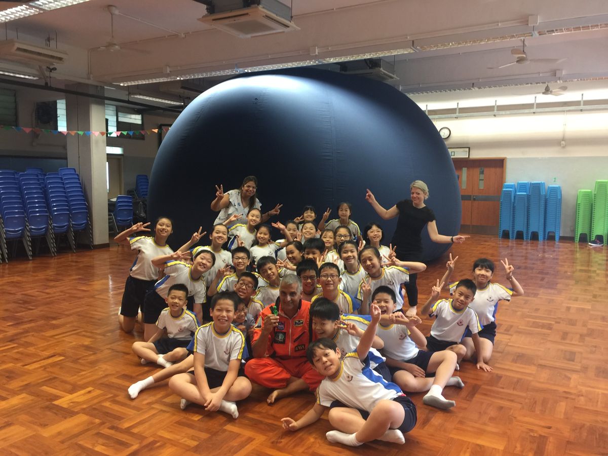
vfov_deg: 48.2
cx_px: 304
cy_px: 228
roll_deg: -1.4
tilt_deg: -5.3
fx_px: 509
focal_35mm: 29
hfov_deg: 61.7
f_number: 2.2
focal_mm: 4.15
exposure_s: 1/17
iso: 50
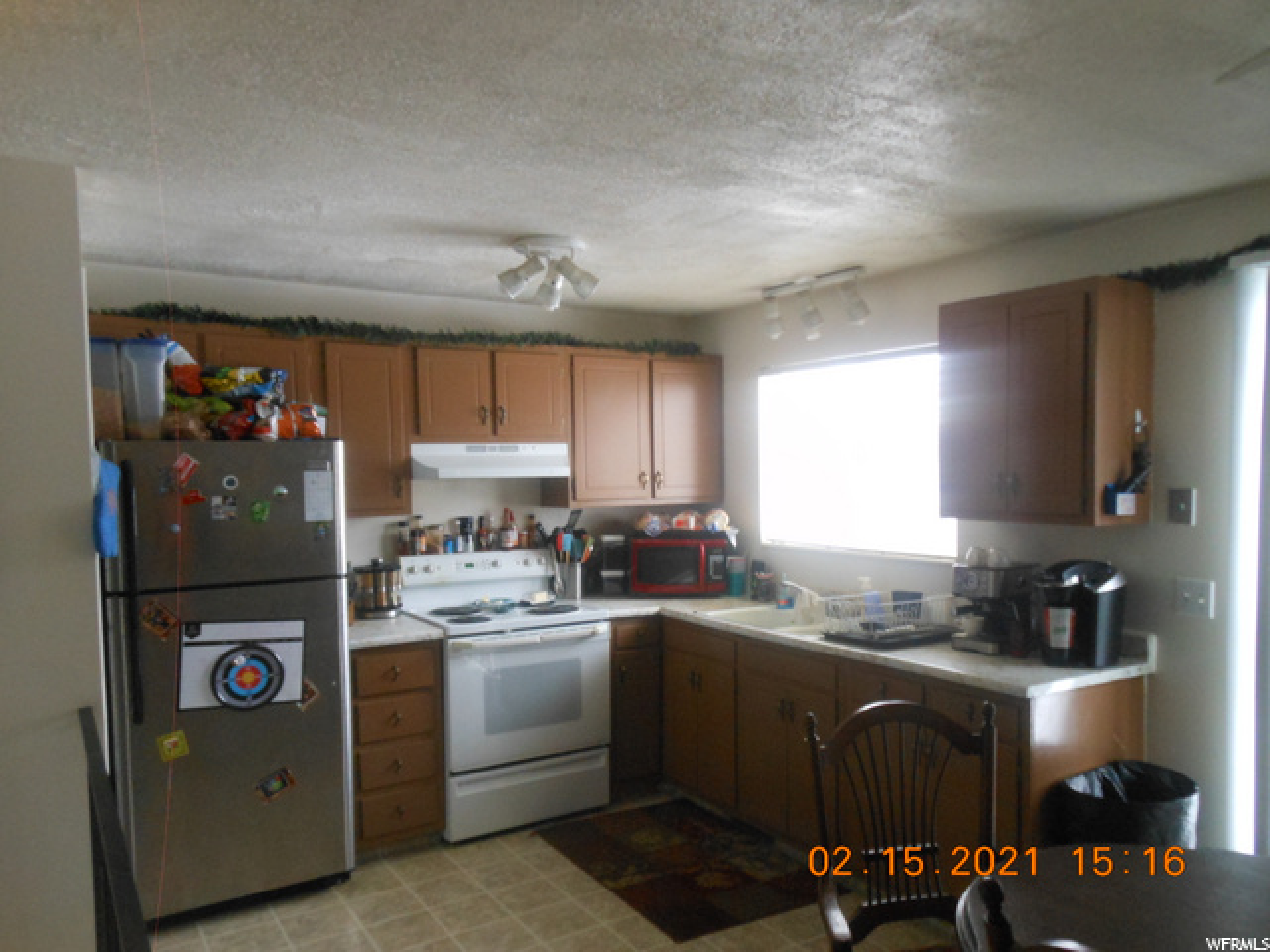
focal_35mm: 25
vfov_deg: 54.9
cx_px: 635
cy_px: 476
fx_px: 917
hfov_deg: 69.4
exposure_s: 1/80
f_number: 3.2
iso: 400
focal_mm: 4.5
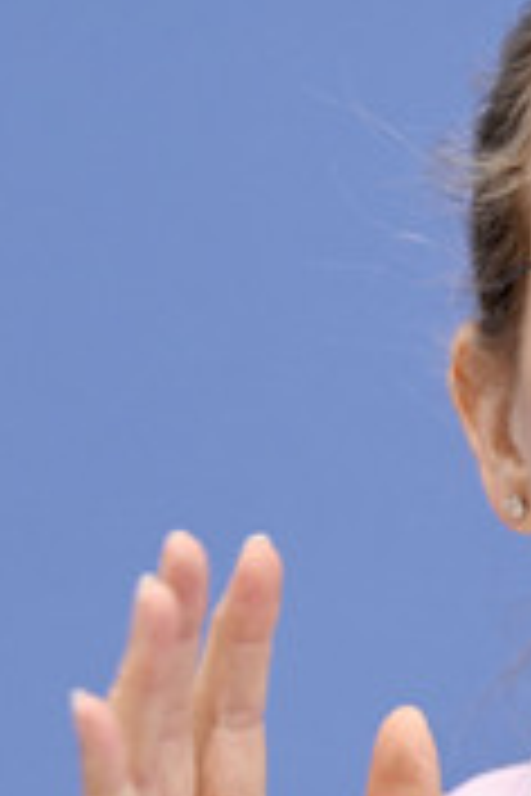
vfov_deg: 4.7
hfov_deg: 3.2
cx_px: 812
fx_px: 9601
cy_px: 522
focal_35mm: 434
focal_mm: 170
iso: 4000
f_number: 6.3
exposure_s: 1/500
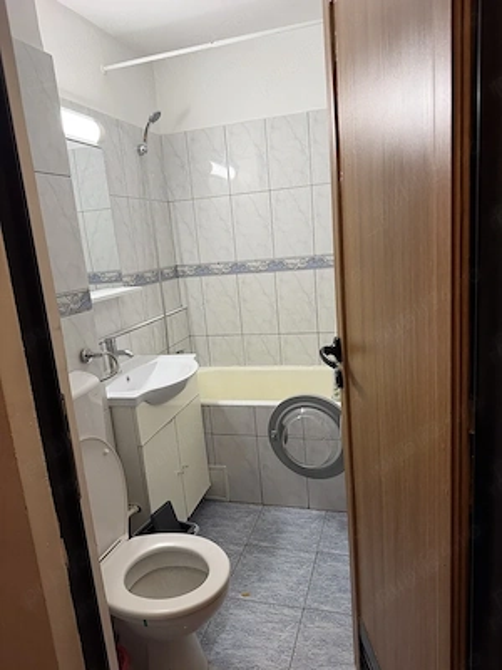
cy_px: 335
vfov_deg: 71.6
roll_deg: +4.2
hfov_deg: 56.8
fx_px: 464
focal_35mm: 24
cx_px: 251
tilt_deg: -12.7
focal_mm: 6.76
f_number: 1.78
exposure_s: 1/100
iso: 200
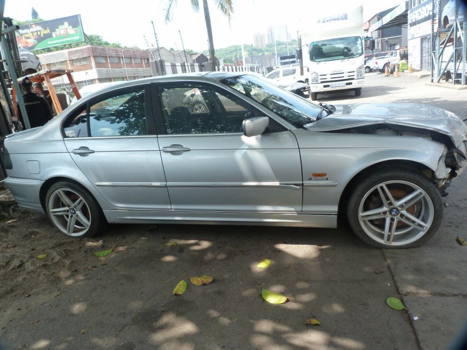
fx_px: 337
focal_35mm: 25
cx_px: 234
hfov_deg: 69.4
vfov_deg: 54.9
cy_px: 175
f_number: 4
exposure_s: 1/100
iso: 125
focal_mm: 4.5
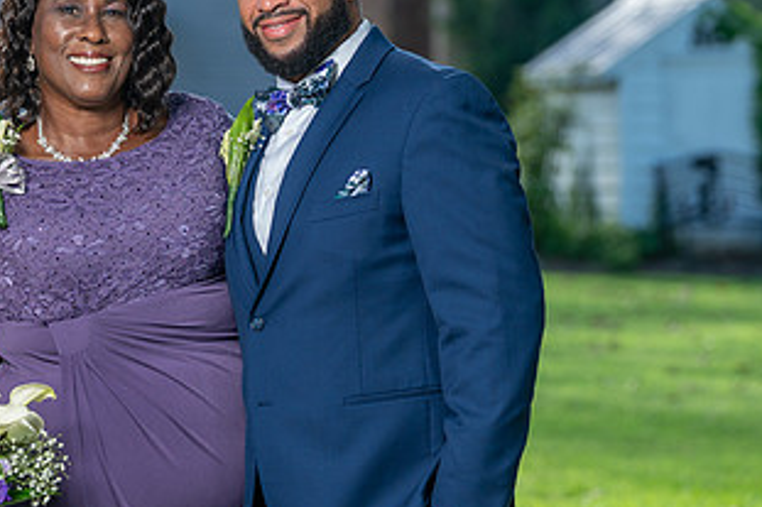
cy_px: 270
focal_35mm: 223
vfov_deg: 6.2
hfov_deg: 9.2
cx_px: 170
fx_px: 4717
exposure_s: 1/250
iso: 50
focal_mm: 113
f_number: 4
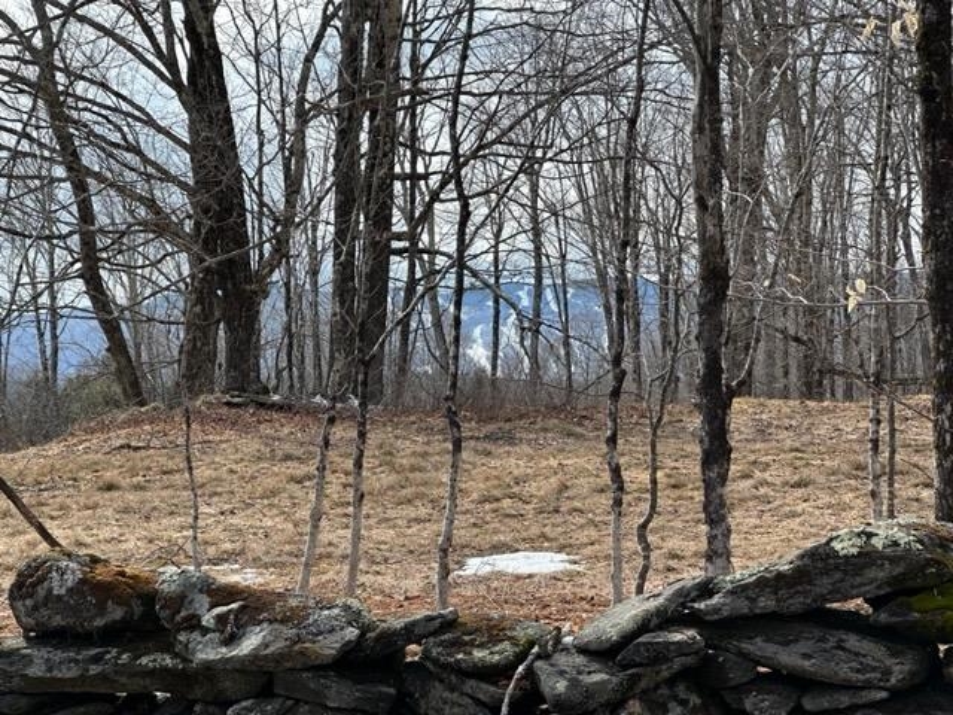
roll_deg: +0.6
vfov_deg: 19.1
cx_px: 476
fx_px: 2120
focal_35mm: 77
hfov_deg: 25.3
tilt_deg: +0.2
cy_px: 358
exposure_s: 1/389
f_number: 2.8
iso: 32
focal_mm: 9
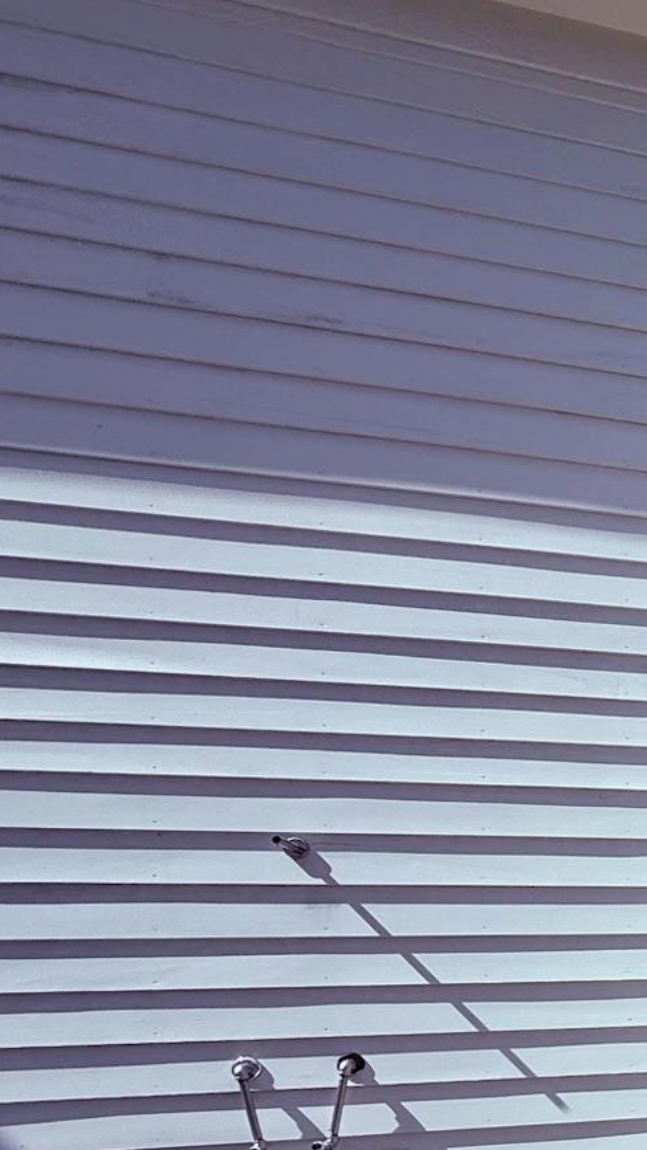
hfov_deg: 20.4
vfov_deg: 50.5
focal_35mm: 36
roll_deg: +1.1
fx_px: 1098
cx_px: 1224
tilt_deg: +1.9
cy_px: 984
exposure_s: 1/1901
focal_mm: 2.22
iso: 50
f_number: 2.2
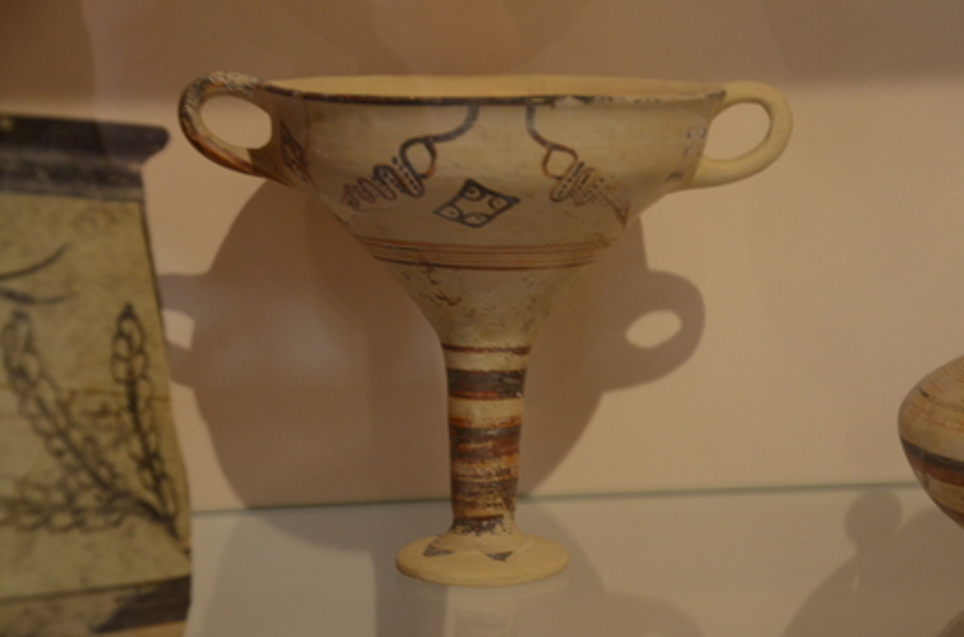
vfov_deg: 14.6
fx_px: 2484
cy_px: 318
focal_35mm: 93
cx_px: 482
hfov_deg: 22.0
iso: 800
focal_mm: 62
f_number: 5
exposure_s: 1/10
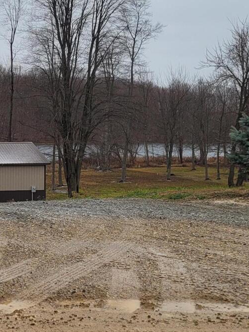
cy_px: 147
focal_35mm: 78
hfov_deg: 18.0
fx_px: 748
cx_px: -49
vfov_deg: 25.0
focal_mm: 5.4
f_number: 1.8
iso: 40
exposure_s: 1/285
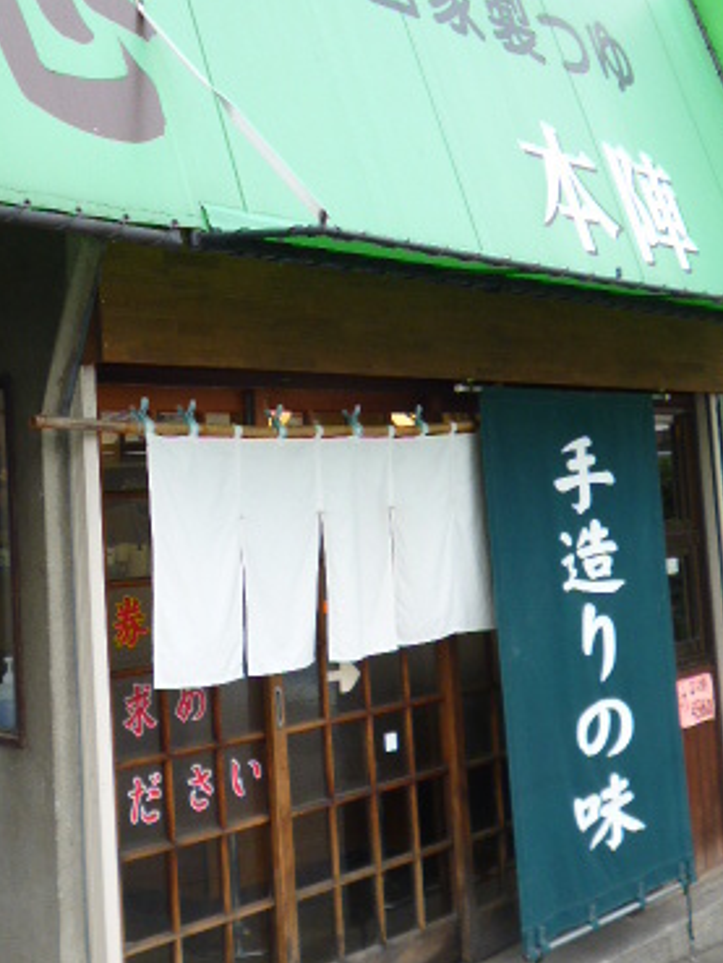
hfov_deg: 27.8
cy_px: 326
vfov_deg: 36.5
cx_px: 219
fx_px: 1447
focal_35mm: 52
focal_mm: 5.2
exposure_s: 1/125
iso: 100
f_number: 3.1
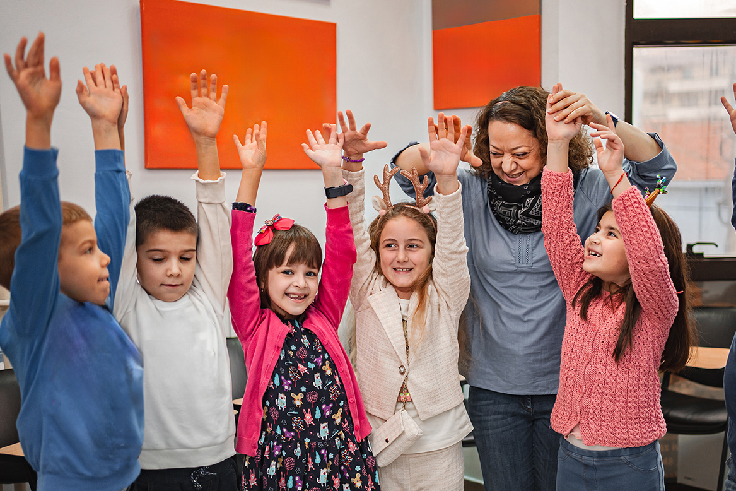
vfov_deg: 29.8
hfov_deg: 43.4
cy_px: 301
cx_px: 433
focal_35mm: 45
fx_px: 920
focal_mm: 35
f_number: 1.8
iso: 640
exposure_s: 1/250
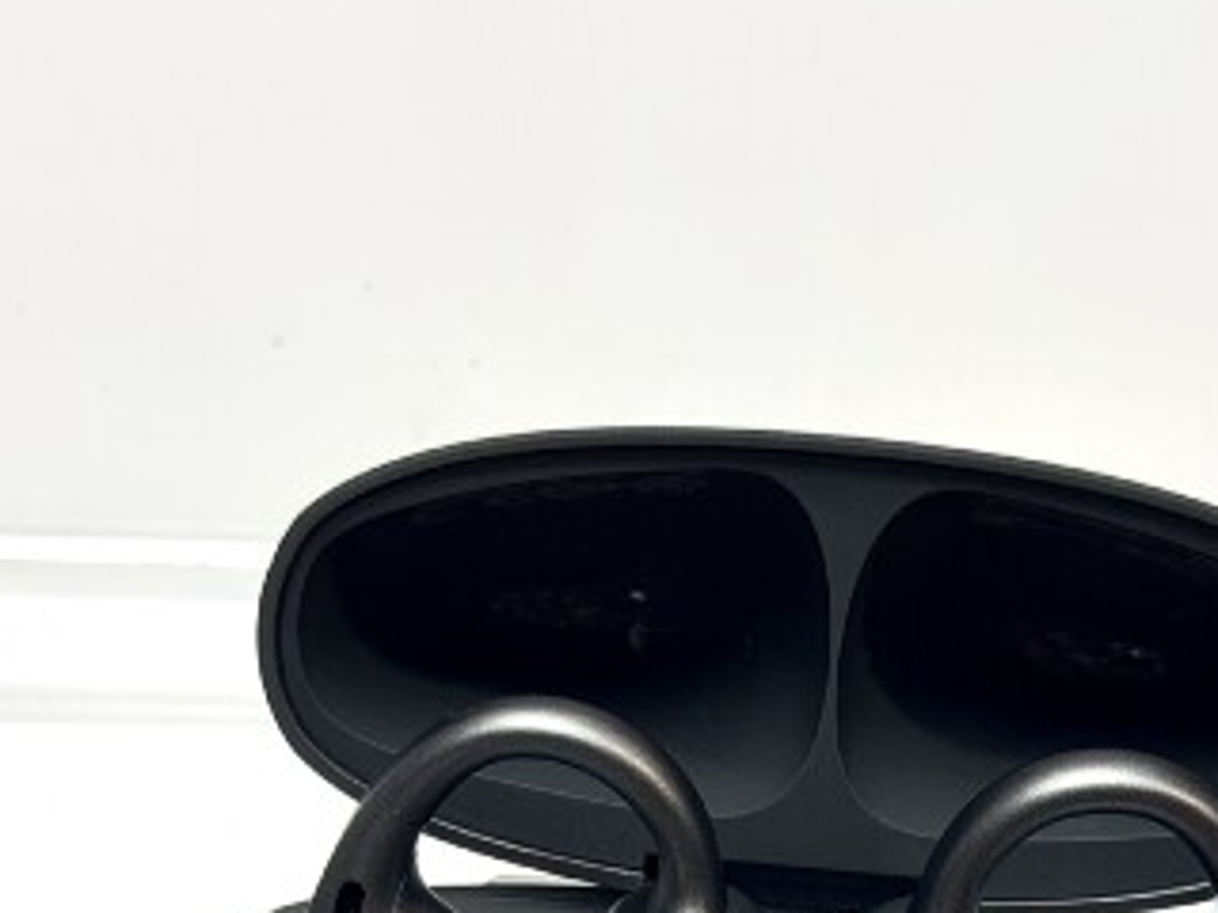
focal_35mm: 108
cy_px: 1016
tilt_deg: -57.8
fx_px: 3800
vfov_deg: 13.4
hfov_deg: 18.1
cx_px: 834
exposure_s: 1/184
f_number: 1.78
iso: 50
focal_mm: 6.76
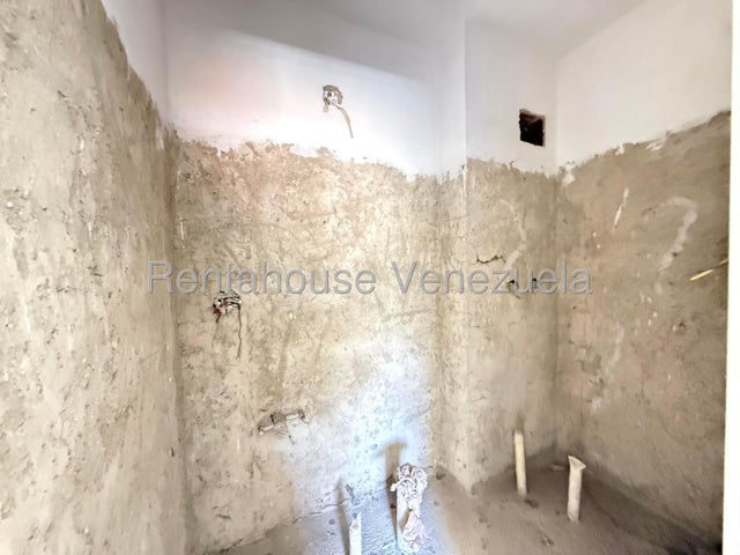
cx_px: 370
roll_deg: +1.4
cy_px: 278
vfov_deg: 85.7
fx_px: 299
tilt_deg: -2.2
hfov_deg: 102.1
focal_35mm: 14
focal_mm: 2.22
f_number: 2.2
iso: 2500
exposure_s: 1/30
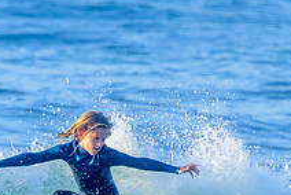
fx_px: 17686
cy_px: 257
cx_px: -15
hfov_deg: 0.9
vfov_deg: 0.6
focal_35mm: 2185
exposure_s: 1/2000
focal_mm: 800
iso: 7200
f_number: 11
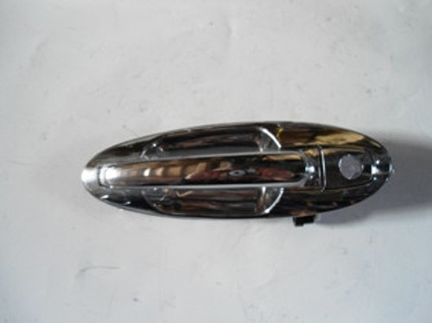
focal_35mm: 26
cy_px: 162
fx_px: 324
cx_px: 216
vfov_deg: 53.0
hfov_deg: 67.4
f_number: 2.8
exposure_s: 1/30
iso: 400
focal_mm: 4.7
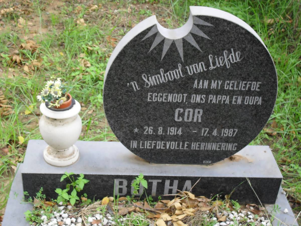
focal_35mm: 57
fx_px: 496
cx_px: 150
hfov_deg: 33.8
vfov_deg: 25.7
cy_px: 113
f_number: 4.3
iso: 100
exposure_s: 1/60
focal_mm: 10.1
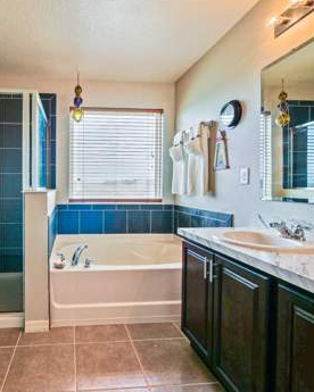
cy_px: 196
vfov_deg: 83.3
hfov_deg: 67.5
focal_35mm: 19
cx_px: 89
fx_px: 221
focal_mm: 7
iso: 400
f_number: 4
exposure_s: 1/60
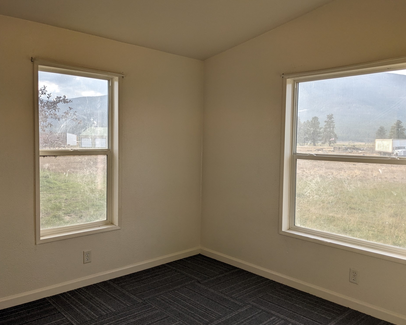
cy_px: 164
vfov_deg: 50.0
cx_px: 203
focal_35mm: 29
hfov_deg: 60.4
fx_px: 348
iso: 33
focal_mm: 4.38
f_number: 1.73
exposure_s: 1/499
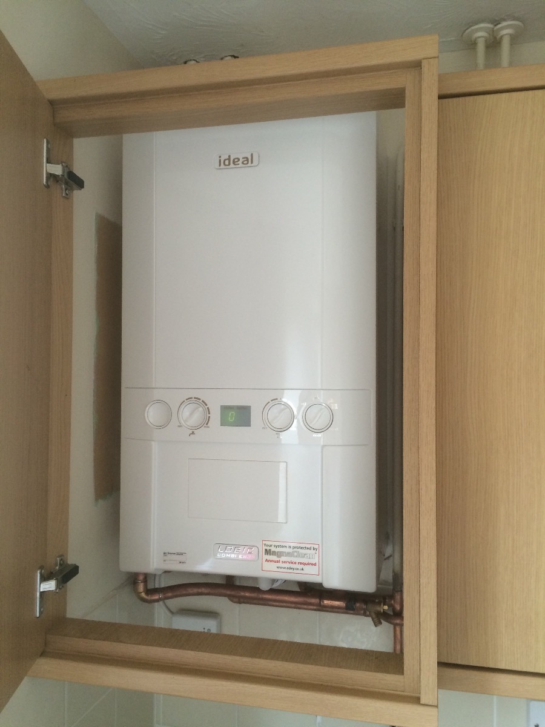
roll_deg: -0.2
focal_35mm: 29
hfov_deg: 48.2
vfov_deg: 61.7
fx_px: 609
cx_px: 272
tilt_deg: +1.0
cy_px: 364
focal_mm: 4.15
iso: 100
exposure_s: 1/30
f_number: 2.2
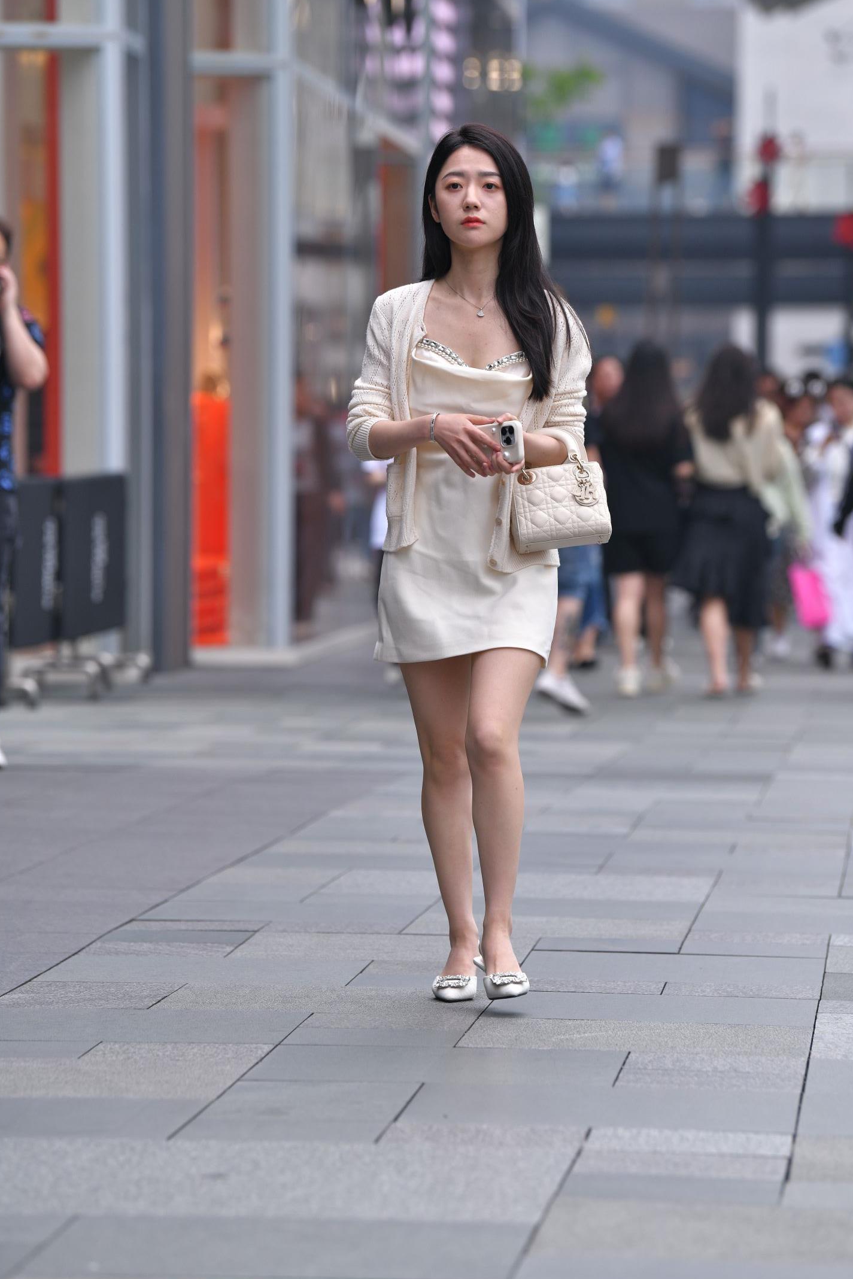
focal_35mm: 173
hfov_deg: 7.9
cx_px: 456
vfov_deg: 11.9
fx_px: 6147
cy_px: 609
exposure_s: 1/500
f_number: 4
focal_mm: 160
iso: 360
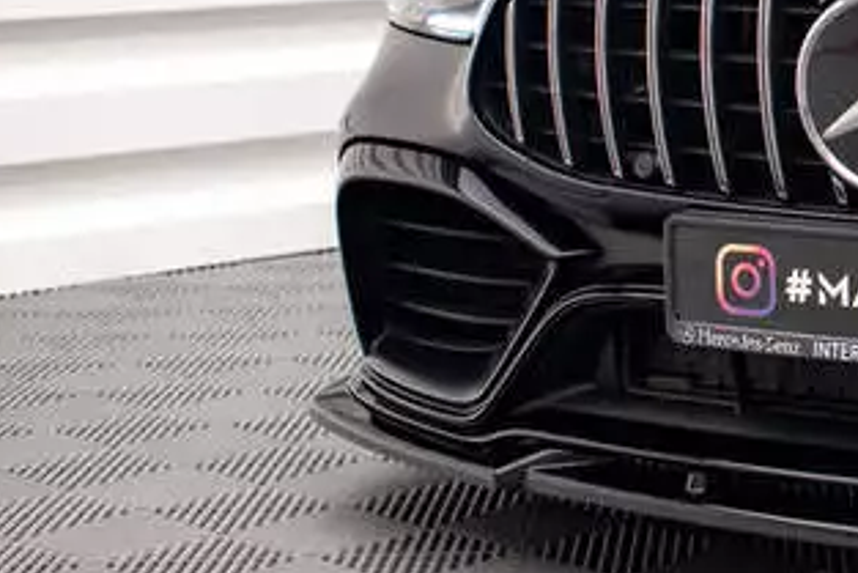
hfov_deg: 16.7
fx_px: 2742
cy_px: -21
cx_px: 1148
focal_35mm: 115
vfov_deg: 11.8
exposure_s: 1/100
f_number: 2.5
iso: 1000
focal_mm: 35
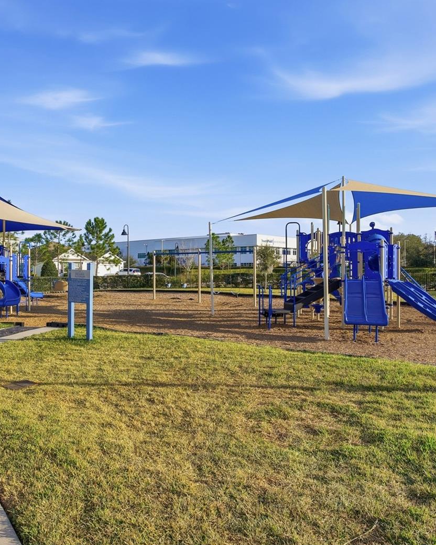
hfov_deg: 54.5
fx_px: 419
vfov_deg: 66.0
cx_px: 172
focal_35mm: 26
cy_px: 270
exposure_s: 1/1600
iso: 100
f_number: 8
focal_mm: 18
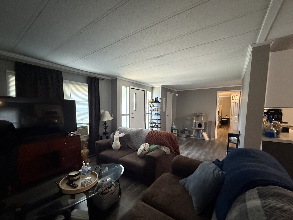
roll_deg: -0.1
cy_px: 117
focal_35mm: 15
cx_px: 142
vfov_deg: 81.6
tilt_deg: -4.2
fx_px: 127
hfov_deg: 98.1
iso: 500
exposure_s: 1/60
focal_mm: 2.22
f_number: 2.2
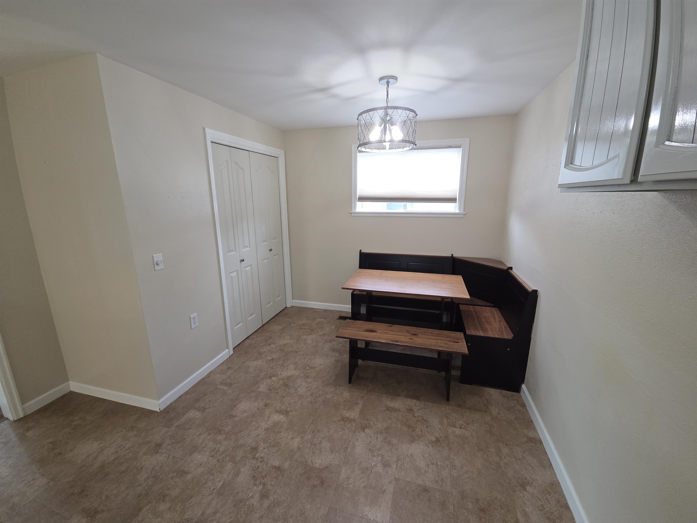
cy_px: 262
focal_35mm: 13
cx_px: 348
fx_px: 262
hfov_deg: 106.2
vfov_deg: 89.9
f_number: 2.2
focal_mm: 2.2
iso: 200
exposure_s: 1/120
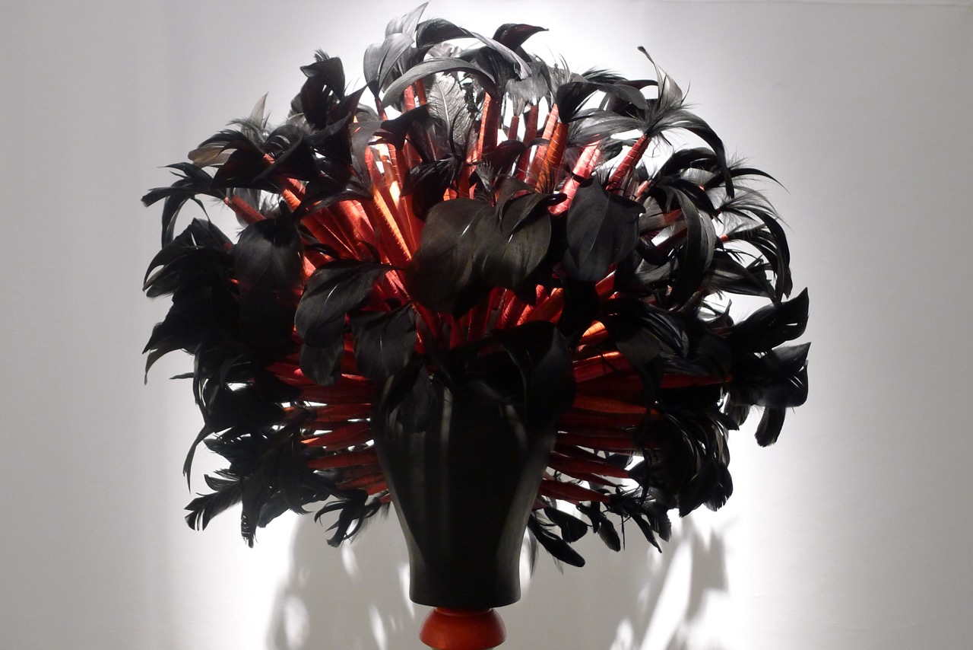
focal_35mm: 40
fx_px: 1081
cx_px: 486
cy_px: 325
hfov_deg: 48.4
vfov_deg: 33.4
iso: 400
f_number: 2.5
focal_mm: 8.5
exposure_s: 1/25
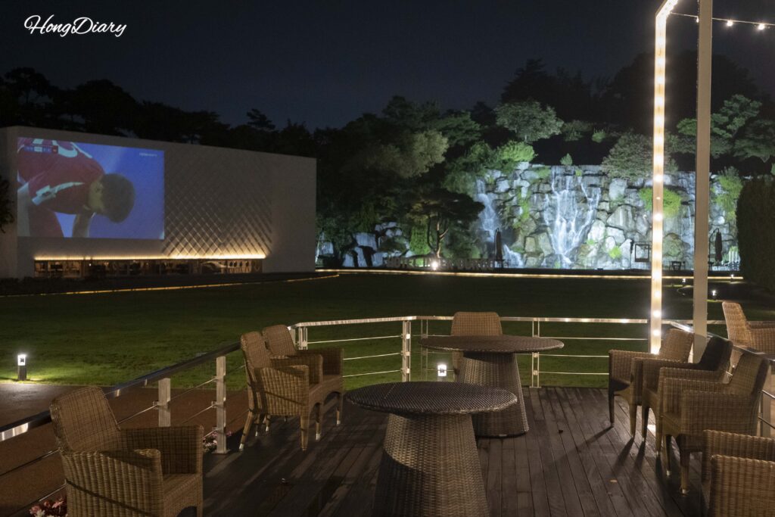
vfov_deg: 31.2
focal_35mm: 43
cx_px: 388
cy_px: 258
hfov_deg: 45.4
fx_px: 926
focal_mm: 43
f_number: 5.6
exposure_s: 1/40
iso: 12800
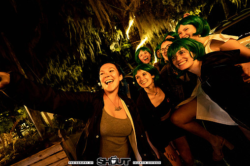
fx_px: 111
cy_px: 83
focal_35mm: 16
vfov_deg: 73.7
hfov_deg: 96.6
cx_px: 115
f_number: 2.8
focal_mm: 14
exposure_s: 1/100
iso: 3200
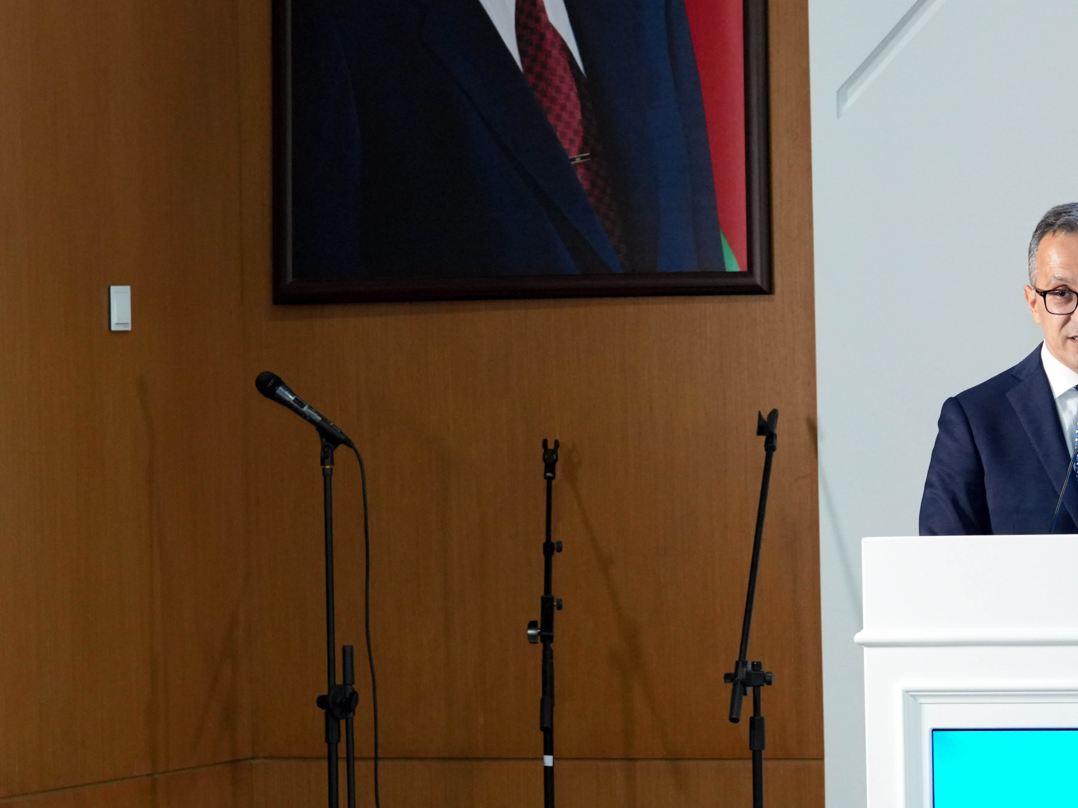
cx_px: 737
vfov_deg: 7.2
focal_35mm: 205
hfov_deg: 9.6
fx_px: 6384
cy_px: 467
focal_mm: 83
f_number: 4
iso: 2500
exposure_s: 1/125
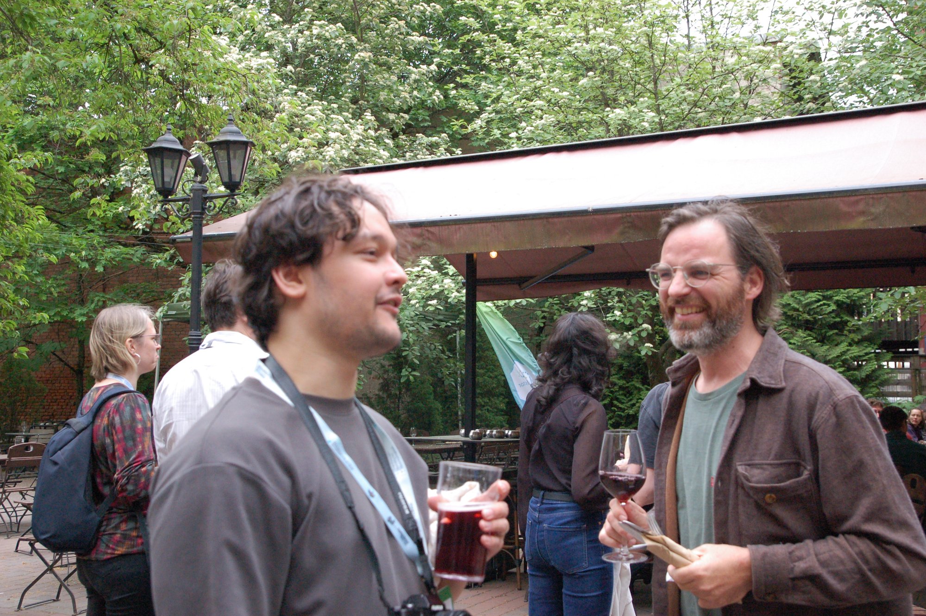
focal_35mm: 40
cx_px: 463
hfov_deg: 48.0
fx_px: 1041
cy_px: 308
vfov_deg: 33.0
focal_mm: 27
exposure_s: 1/125
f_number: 7.1
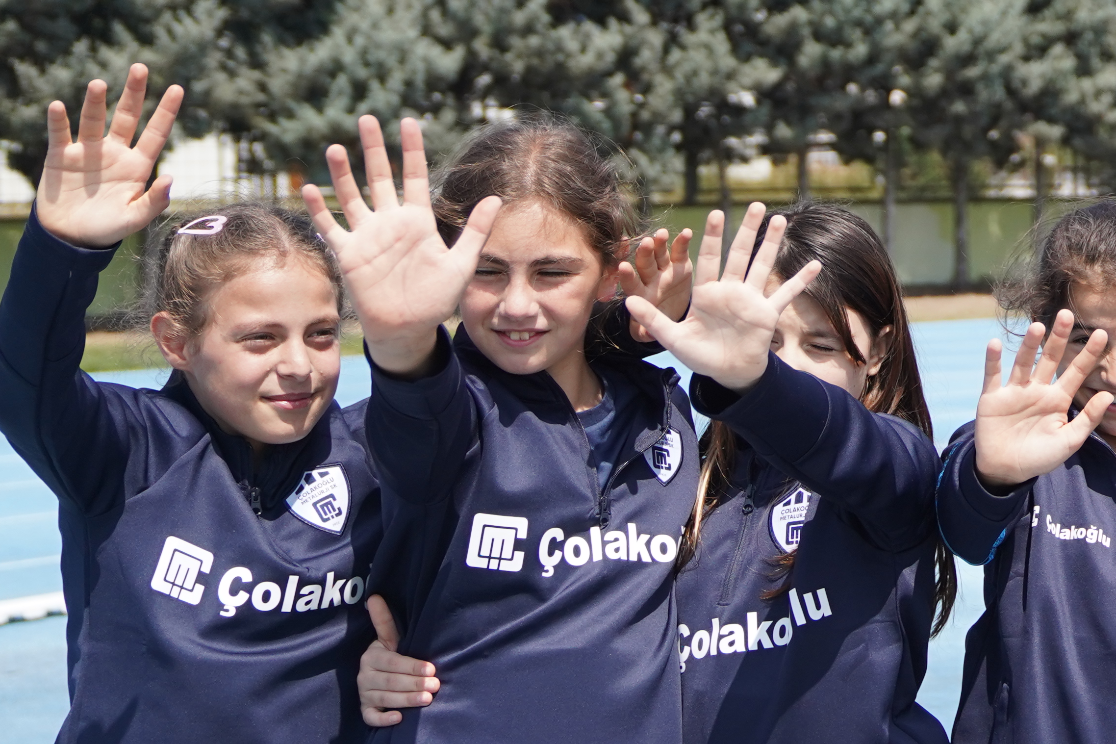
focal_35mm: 87
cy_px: 307
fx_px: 2697
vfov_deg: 15.7
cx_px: 1294
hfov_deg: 21.9
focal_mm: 33
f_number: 2.8
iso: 640
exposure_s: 1/8000
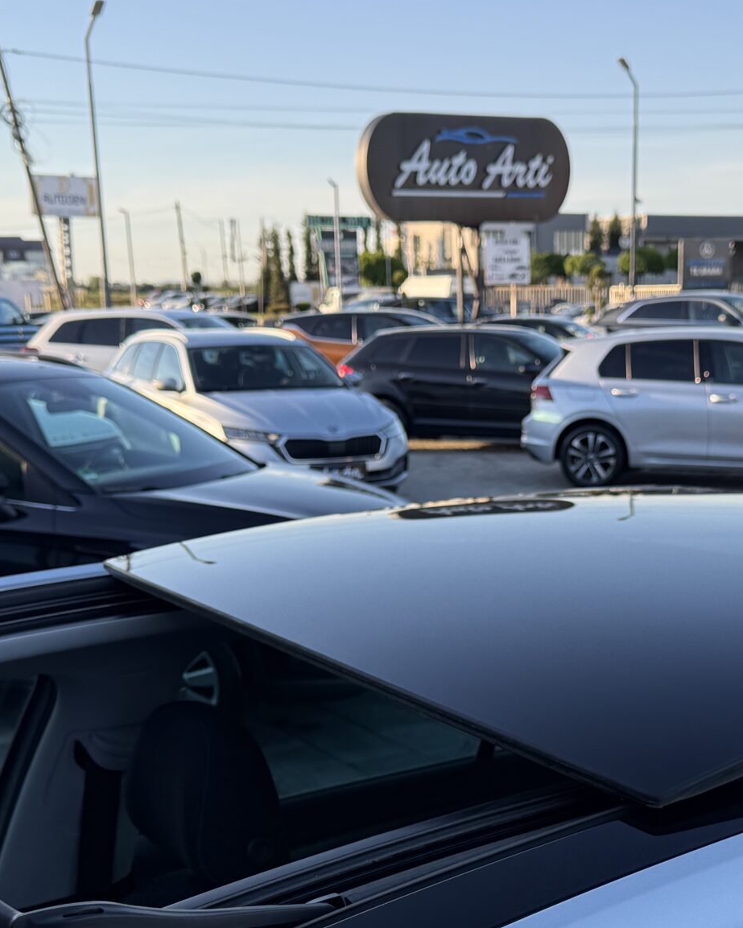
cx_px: 469
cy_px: 685
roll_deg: +1.6
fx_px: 1429
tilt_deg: -14.3
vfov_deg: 35.3
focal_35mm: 52
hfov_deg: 29.0
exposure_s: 1/1005
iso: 100
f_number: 1.78
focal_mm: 6.76
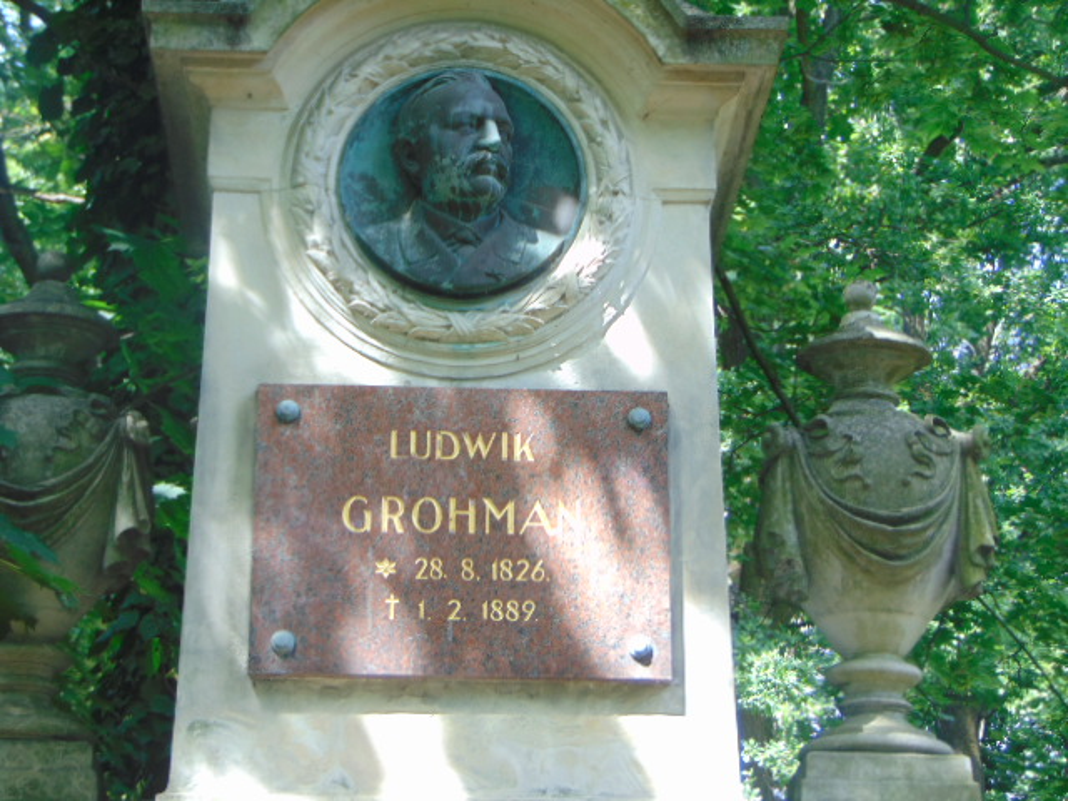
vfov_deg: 13.7
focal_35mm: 108
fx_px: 3332
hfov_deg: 18.2
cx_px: 534
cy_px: 400
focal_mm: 19.4
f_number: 3.9
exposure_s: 1/40
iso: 80
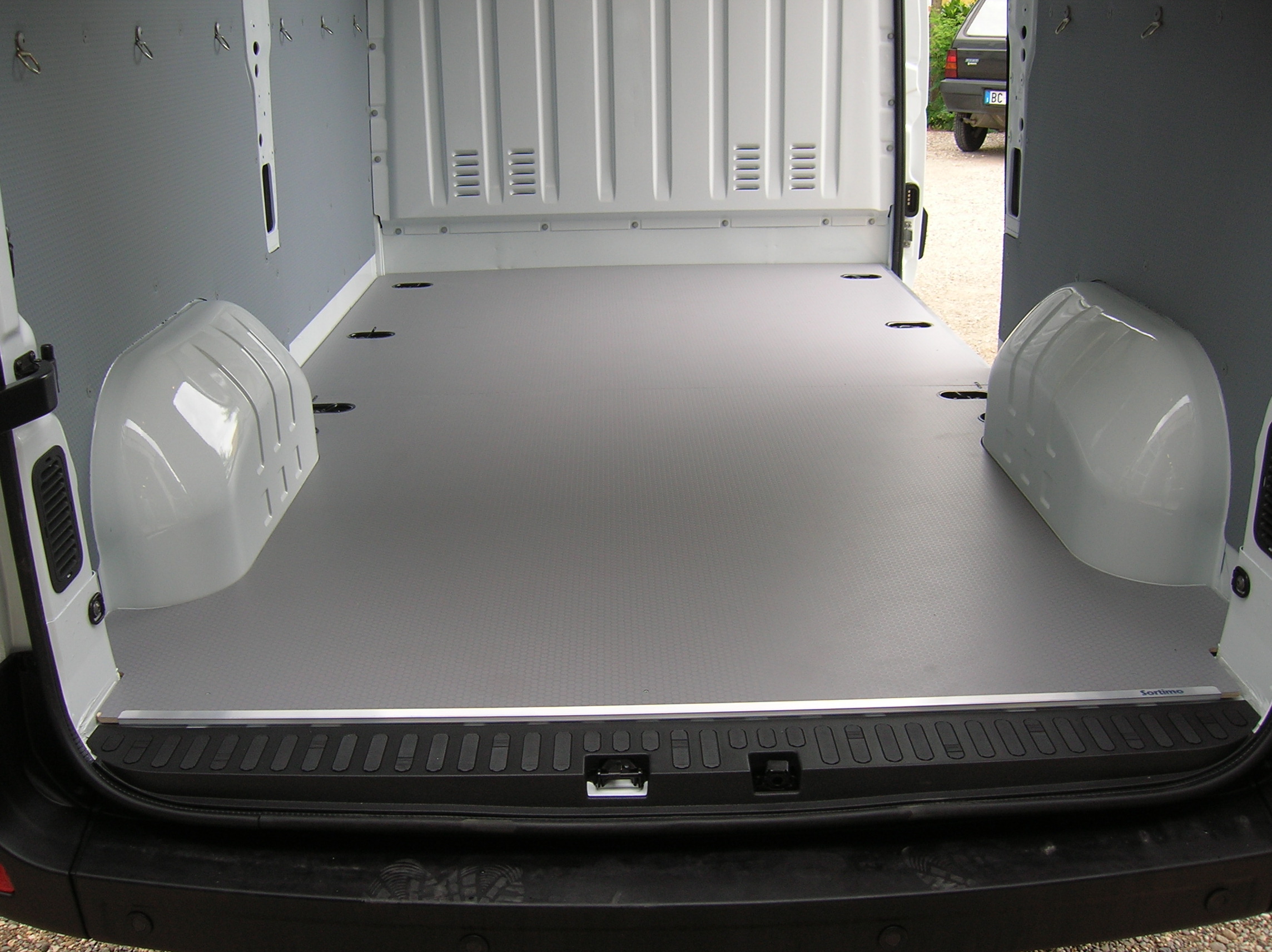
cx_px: 636
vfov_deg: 41.7
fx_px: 1248
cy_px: 476
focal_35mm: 34
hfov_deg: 54.0
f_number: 2.9
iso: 50
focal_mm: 5.7
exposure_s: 1/44.1
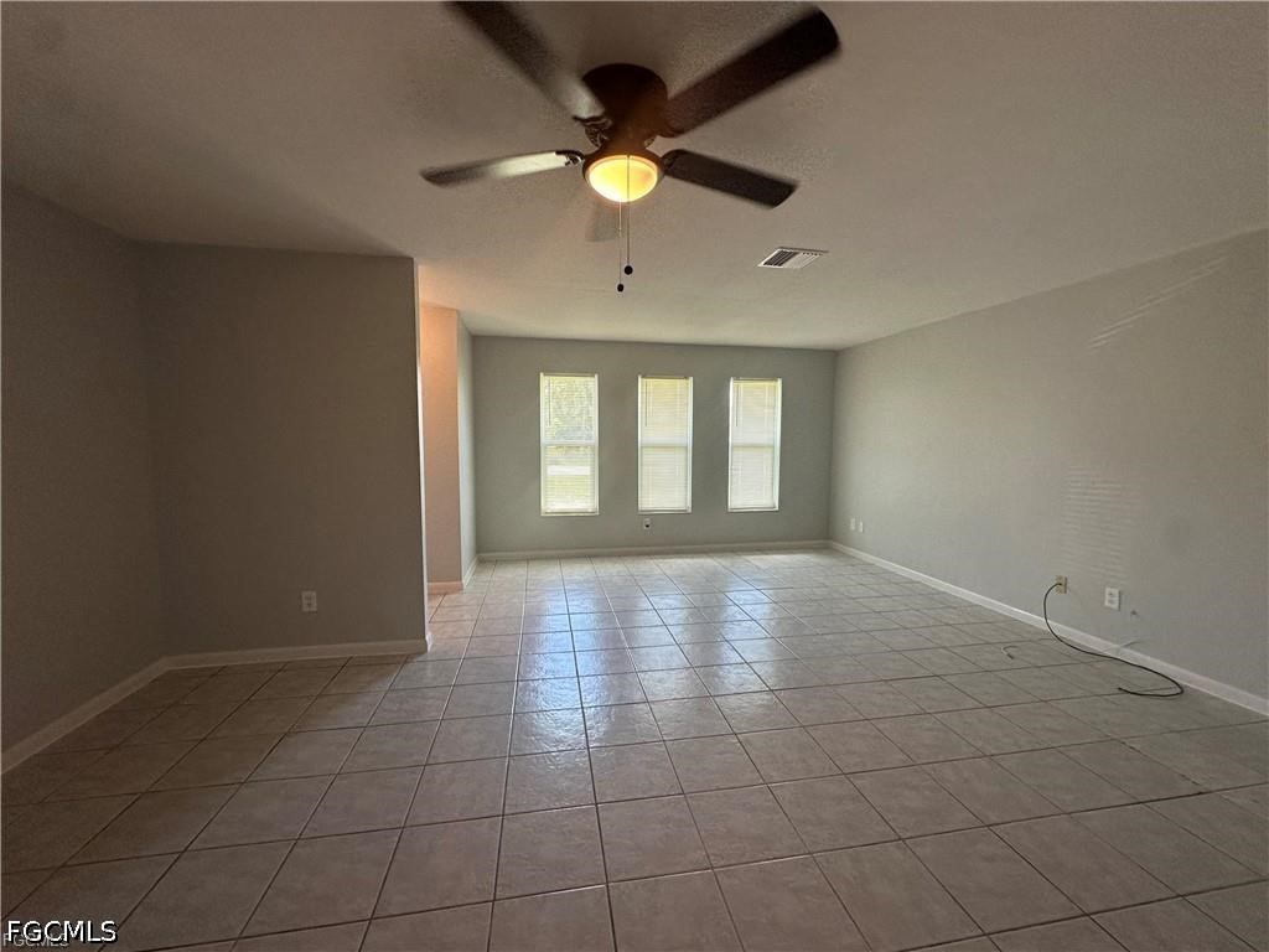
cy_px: 476
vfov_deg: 85.7
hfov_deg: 102.1
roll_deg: -0.6
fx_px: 513
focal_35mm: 14
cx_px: 634
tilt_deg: -4.3
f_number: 2.2
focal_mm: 2.22
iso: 125
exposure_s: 1/120
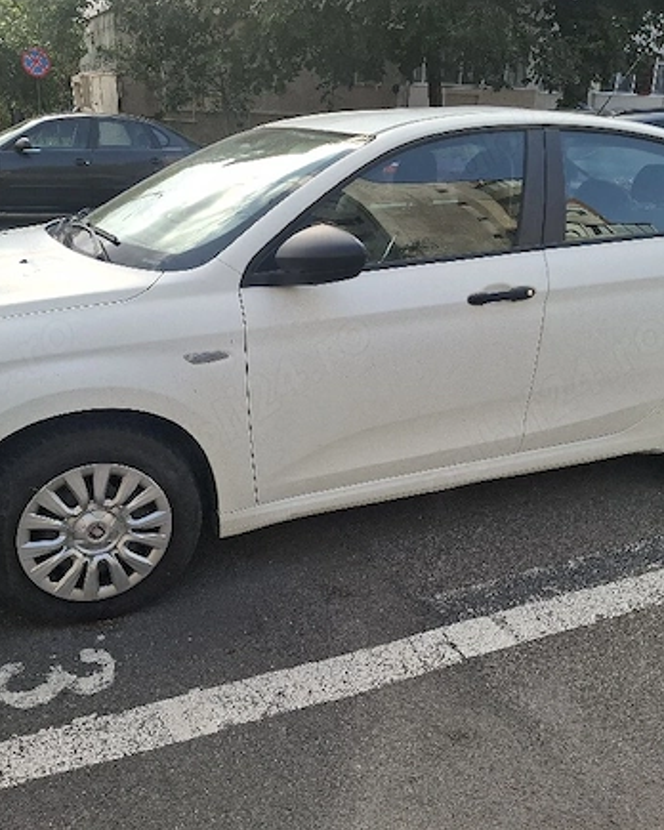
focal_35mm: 31
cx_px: 322
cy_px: 420
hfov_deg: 47.1
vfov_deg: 57.2
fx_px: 762
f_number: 1.8
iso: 50
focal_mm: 5.54
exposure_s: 1/526
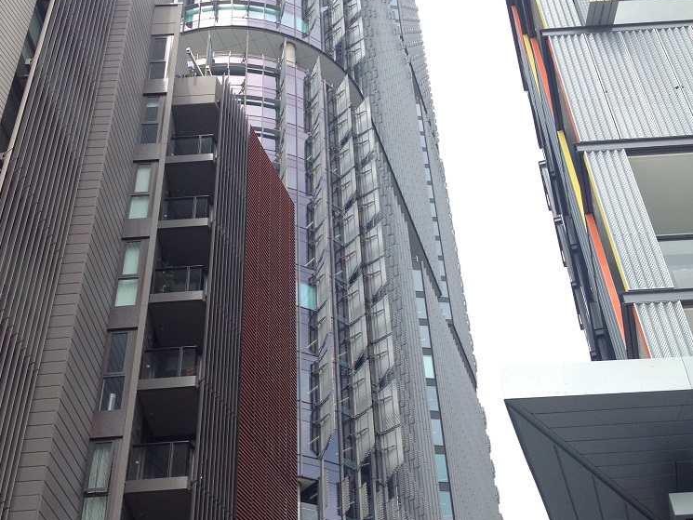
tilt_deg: +43.0
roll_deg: +3.8
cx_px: 348
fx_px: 941
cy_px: 231
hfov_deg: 40.4
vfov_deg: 30.9
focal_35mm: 47
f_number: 2.4
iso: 50
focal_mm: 4.28
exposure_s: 1/642
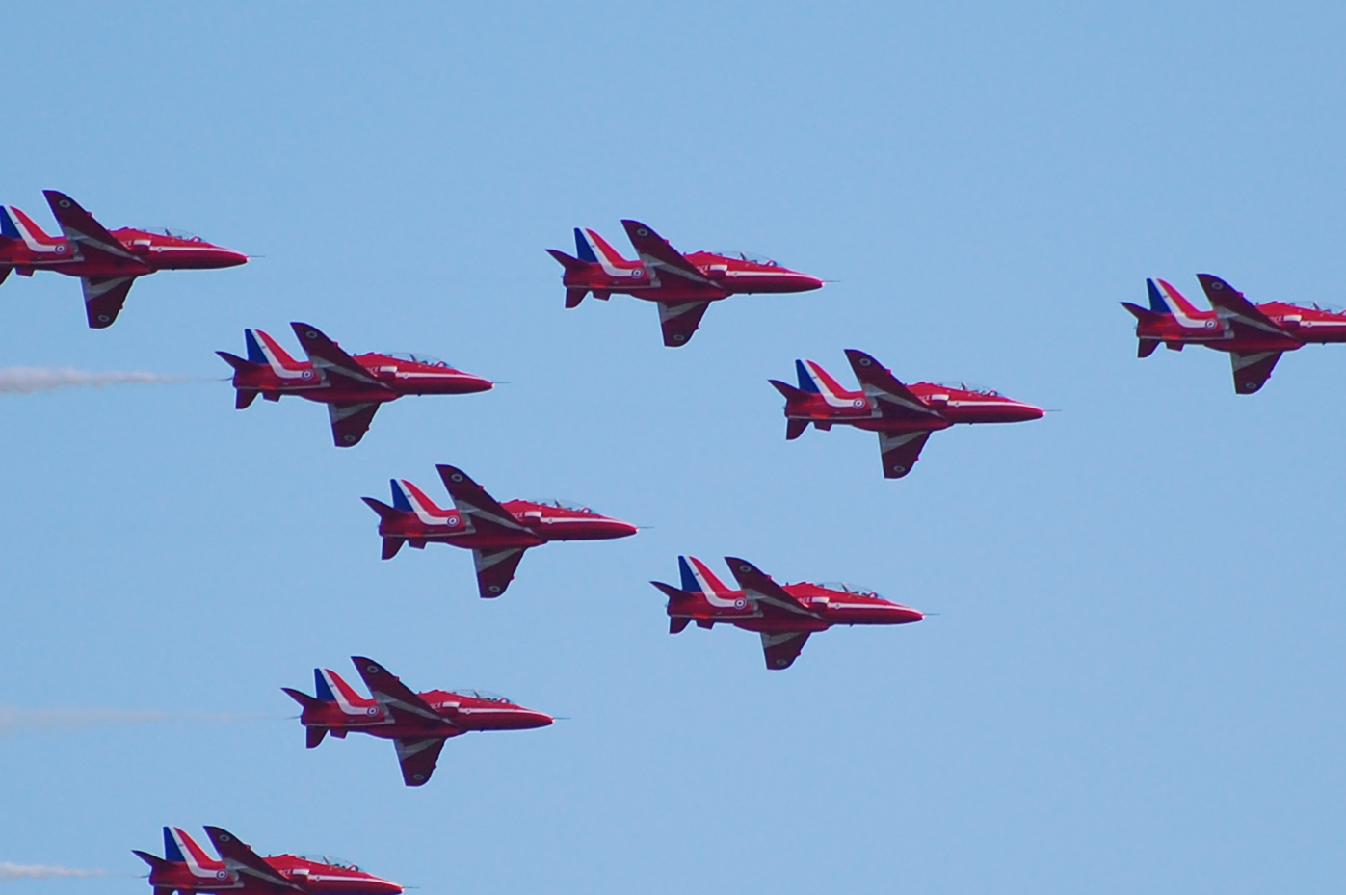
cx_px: 745
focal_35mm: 969
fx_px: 36199
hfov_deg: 2.1
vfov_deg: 1.4
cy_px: 454
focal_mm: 300
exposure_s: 1/800
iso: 200
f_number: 5.6
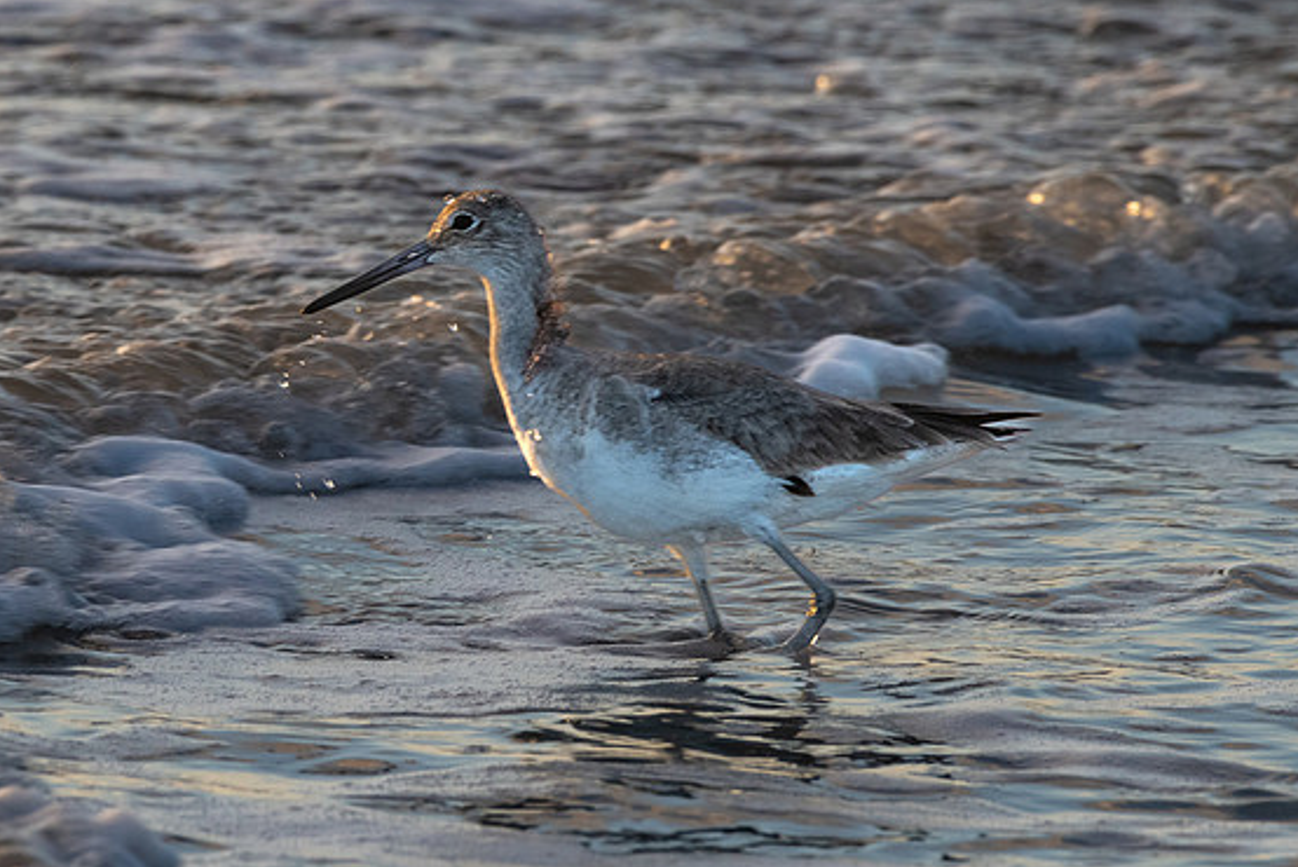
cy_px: 258
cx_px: 267
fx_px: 32934
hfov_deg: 2.3
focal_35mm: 913
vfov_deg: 1.5
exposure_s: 1/400
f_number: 11
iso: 500
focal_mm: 500
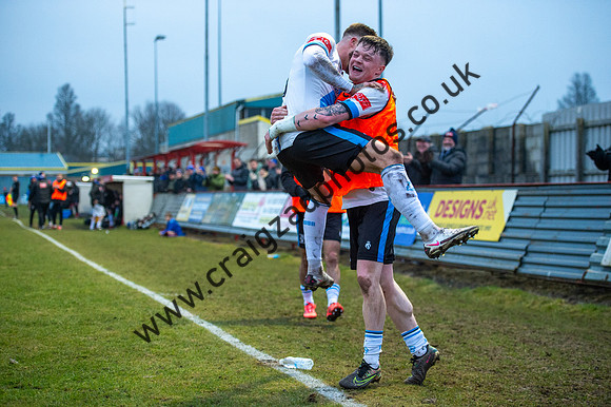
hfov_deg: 28.9
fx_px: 1187
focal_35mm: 70
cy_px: 204
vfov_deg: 19.4
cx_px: 306
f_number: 2.8
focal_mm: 70
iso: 3600
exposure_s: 1/640
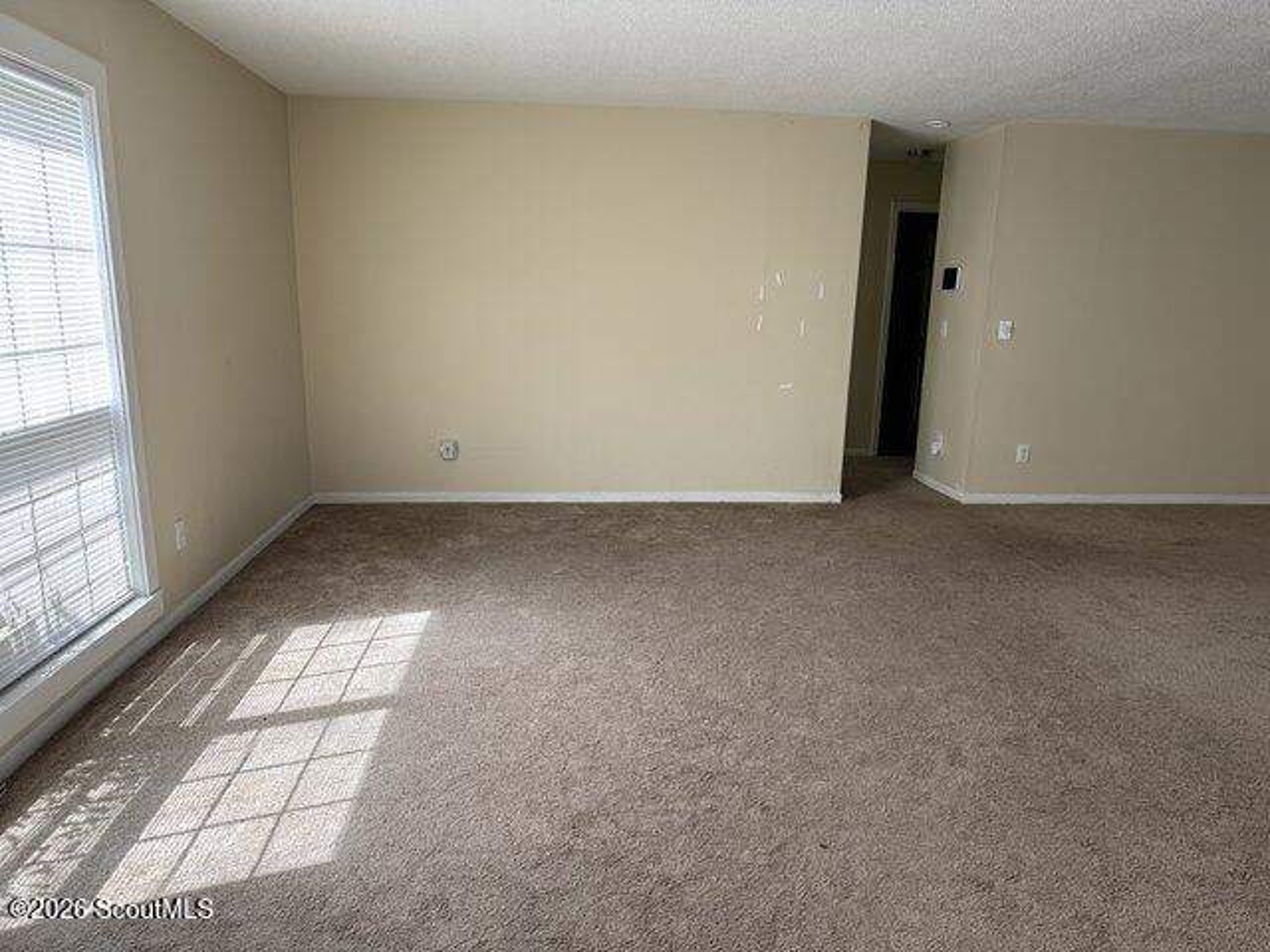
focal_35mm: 24
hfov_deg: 71.6
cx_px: 635
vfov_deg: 56.8
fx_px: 881
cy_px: 476
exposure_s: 1/121
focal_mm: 6.76
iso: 125
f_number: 1.78
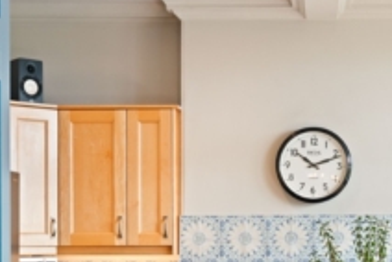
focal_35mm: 89
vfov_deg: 15.0
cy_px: 285
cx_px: 314
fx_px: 970
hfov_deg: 22.5
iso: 320
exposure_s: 1/4
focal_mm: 31
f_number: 6.3
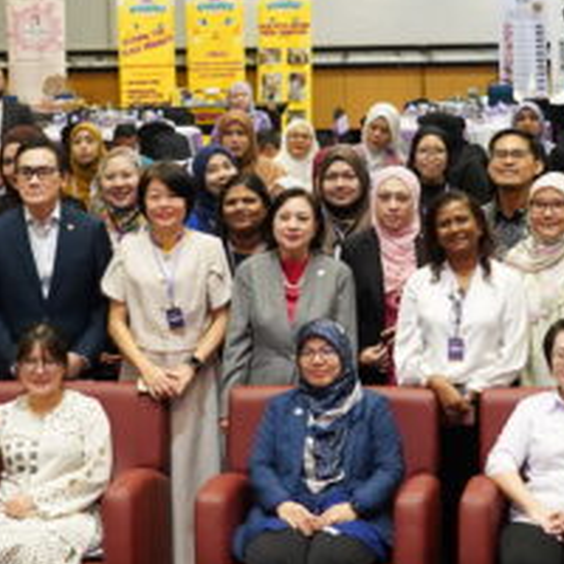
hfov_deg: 14.4
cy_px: 164
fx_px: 2230
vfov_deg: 14.4
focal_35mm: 121
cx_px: 243
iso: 4000
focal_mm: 37
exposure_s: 1/160
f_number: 4
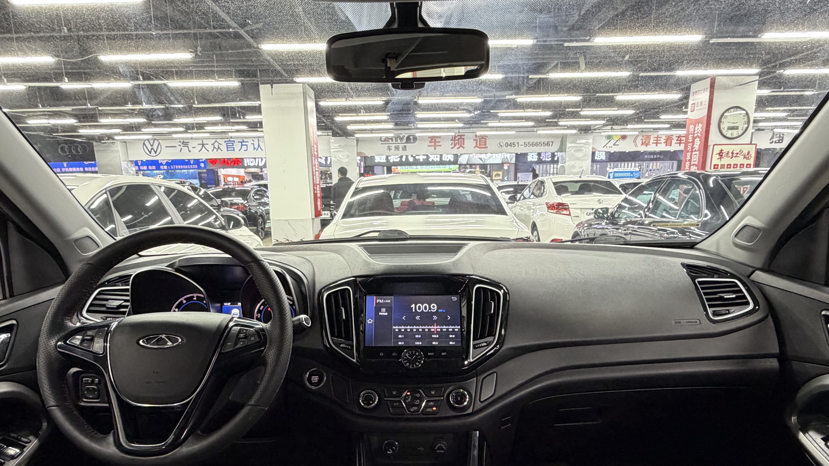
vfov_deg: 46.8
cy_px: 318
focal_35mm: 24
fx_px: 528
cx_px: 412
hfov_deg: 76.3
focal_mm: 2.22
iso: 320
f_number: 2.2
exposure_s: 1/50
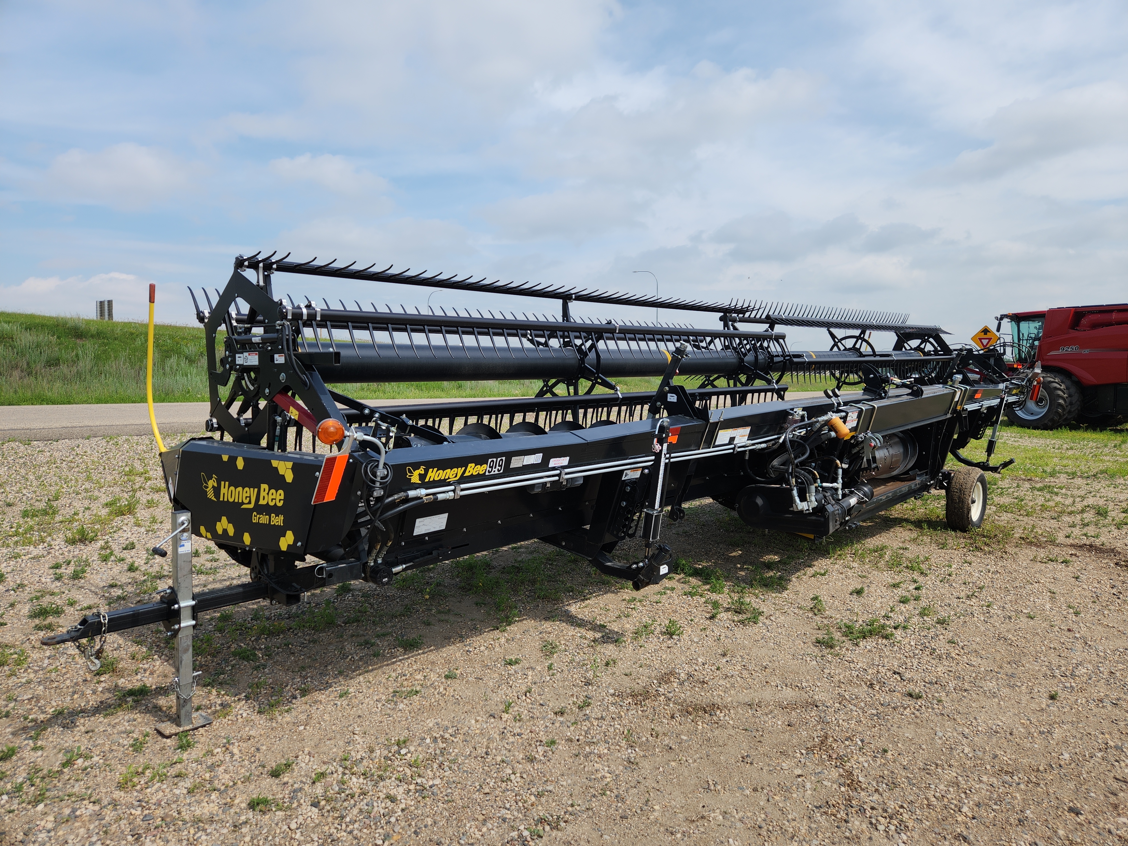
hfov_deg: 73.9
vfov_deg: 58.9
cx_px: 564
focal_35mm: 23
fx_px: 749
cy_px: 423
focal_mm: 5.4
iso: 20
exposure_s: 1/1525
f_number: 1.8
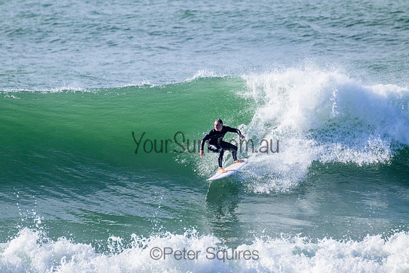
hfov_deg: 2.6
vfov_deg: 1.7
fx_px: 9091
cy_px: 136
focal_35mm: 800
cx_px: 204
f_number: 11
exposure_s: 1/2000
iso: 1400
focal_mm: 800
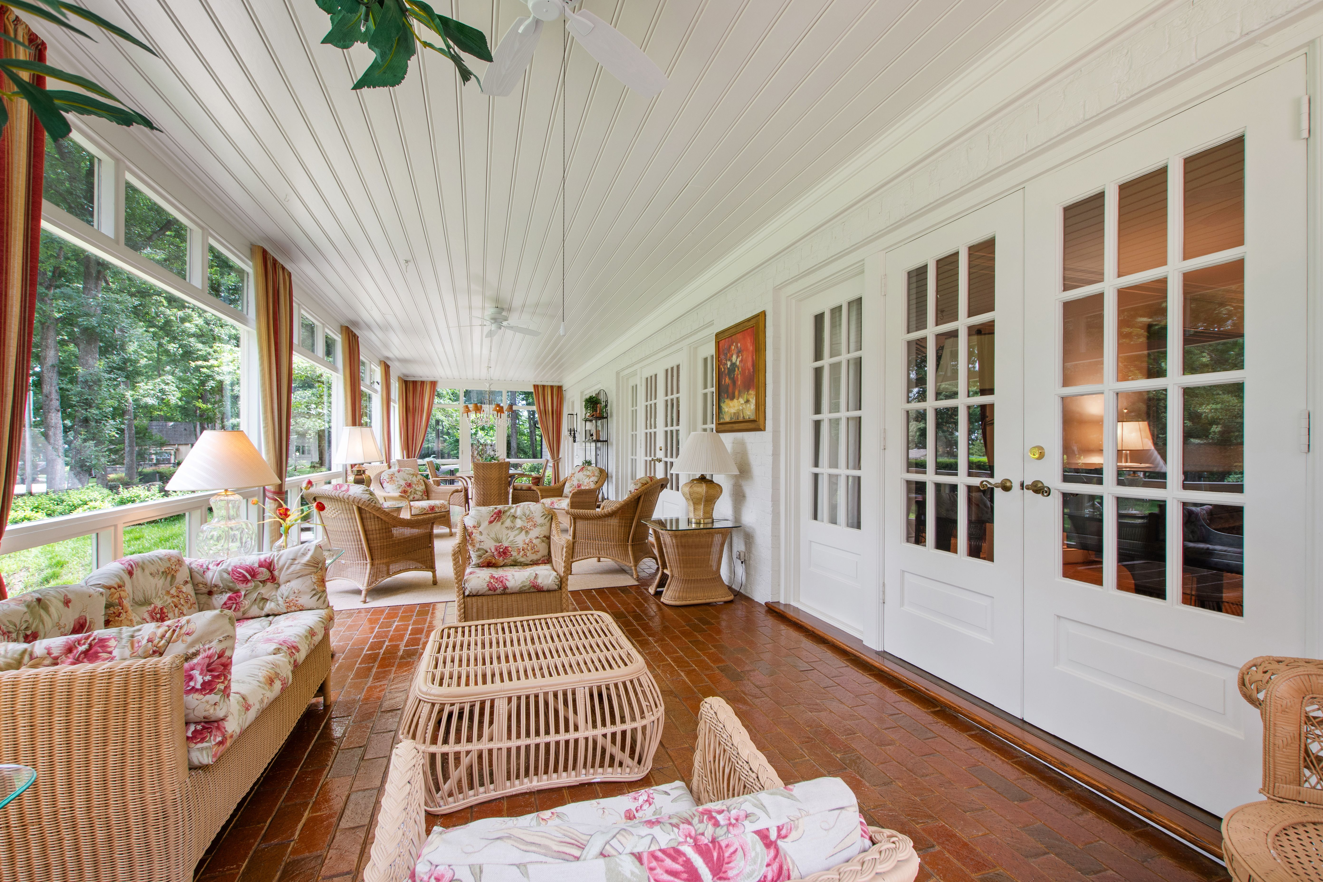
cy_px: 441
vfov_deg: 77.3
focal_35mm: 15
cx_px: 662
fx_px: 551
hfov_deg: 100.4
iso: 100
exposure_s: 1/4
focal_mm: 10
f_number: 9
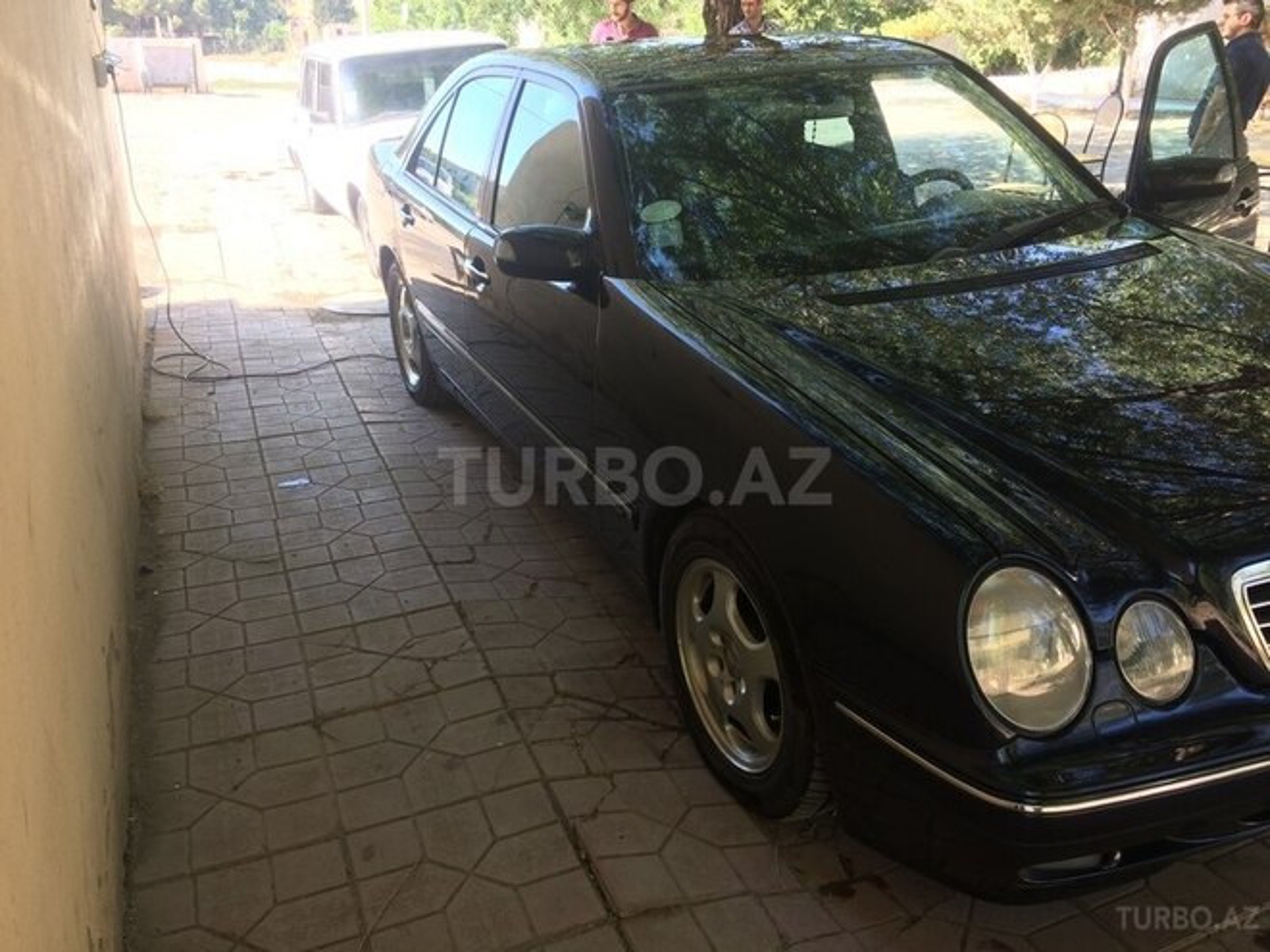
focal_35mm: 29
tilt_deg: -21.1
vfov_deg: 48.2
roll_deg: -0.8
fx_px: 1064
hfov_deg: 61.7
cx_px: 635
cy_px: 476
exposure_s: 1/124
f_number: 2.2
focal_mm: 4.15
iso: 32
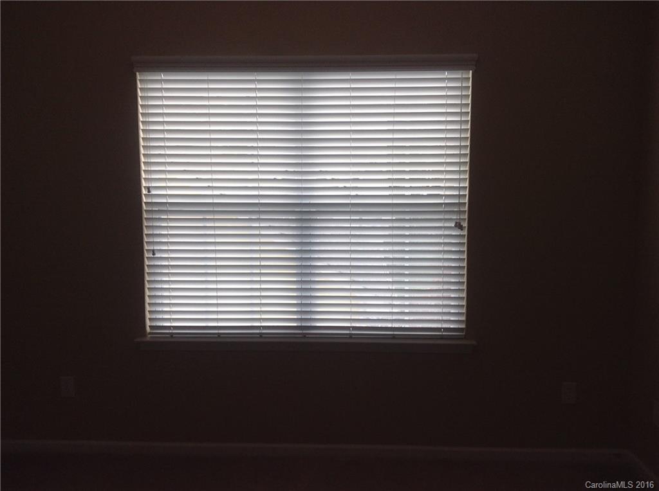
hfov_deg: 55.4
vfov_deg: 42.8
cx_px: 330
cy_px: 246
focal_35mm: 33
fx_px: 627
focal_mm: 3.3
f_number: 2.4
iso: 25
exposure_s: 1/134
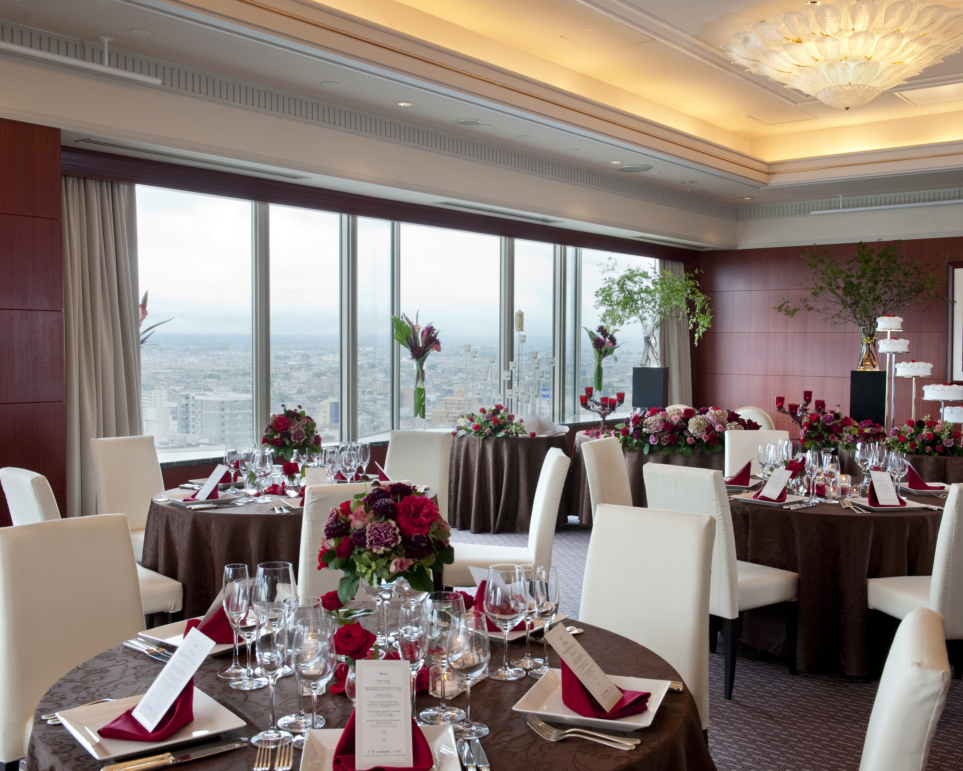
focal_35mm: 37
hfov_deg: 49.1
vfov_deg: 40.1
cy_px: 392
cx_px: 503
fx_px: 1055
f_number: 11
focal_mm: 32
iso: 200
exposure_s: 1/10
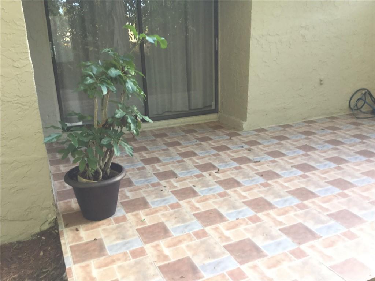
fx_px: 336
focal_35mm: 31
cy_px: 140
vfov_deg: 45.4
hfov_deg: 58.4
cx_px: 188
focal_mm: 3.3
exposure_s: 1/40
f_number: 2.4
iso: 25
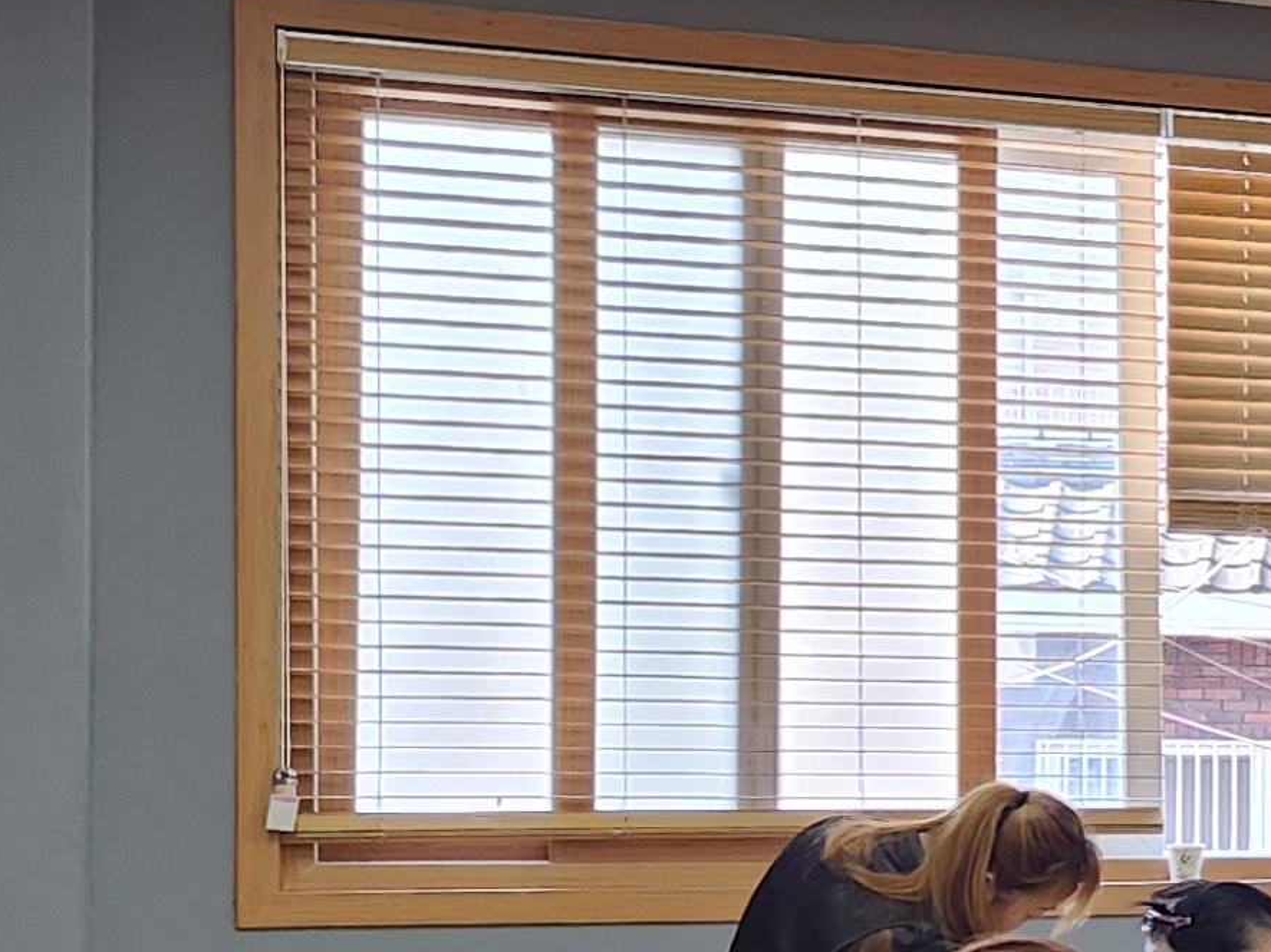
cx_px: 2589
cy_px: 808
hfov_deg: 15.1
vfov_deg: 14.1
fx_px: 3817
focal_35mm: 104
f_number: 1.8
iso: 100
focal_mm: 5.4
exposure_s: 1/120
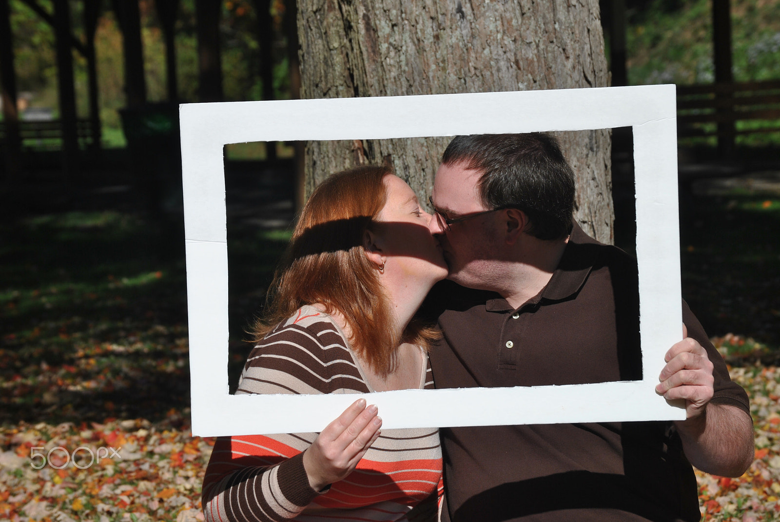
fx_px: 2928
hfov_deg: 15.2
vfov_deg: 10.2
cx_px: 390
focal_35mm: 135
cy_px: 261
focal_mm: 90
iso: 100
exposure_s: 1/640
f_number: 6.3
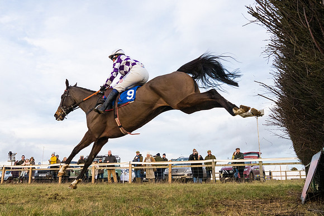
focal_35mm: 36
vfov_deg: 36.5
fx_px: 327
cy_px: 95
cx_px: 163
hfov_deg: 52.6
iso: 2000
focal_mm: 24
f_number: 8
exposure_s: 1/1600
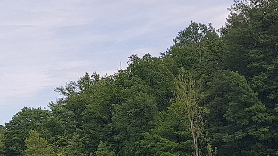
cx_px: -53
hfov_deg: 21.4
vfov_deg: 12.6
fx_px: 686
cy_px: 198
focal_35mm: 93
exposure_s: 1/1600
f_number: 1.7
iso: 40
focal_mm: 4.2
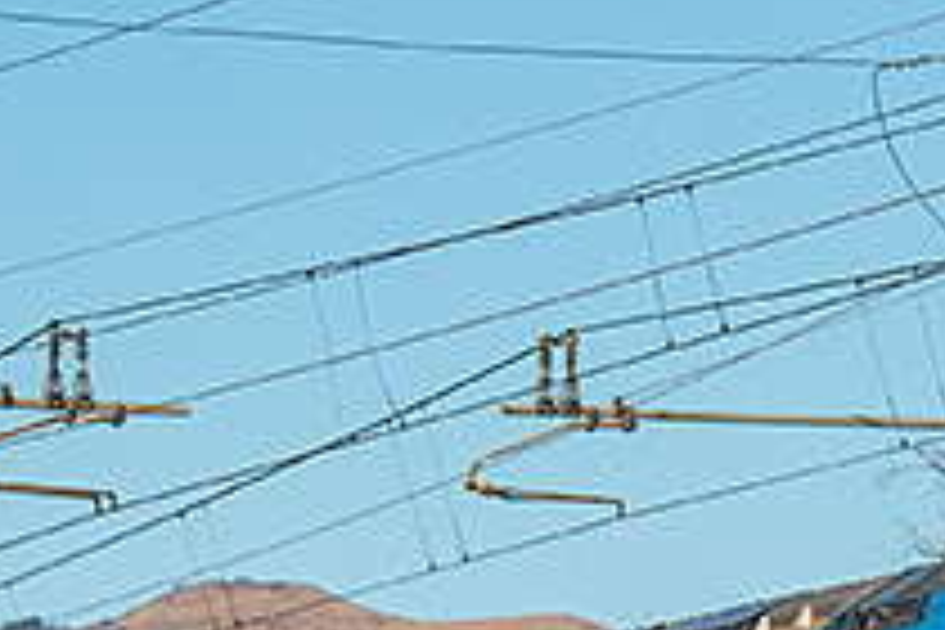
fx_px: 9581
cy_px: 349
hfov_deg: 5.6
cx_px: 594
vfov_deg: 3.8
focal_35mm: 365
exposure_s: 1/640
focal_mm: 48
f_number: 7.1
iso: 250
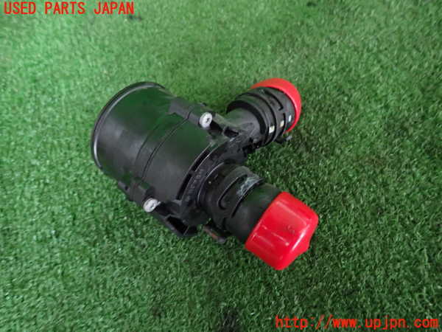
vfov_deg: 54.9
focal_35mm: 25
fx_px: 319
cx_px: 221
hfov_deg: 69.4
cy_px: 166
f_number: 2
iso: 400
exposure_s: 1/30
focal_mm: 4.5
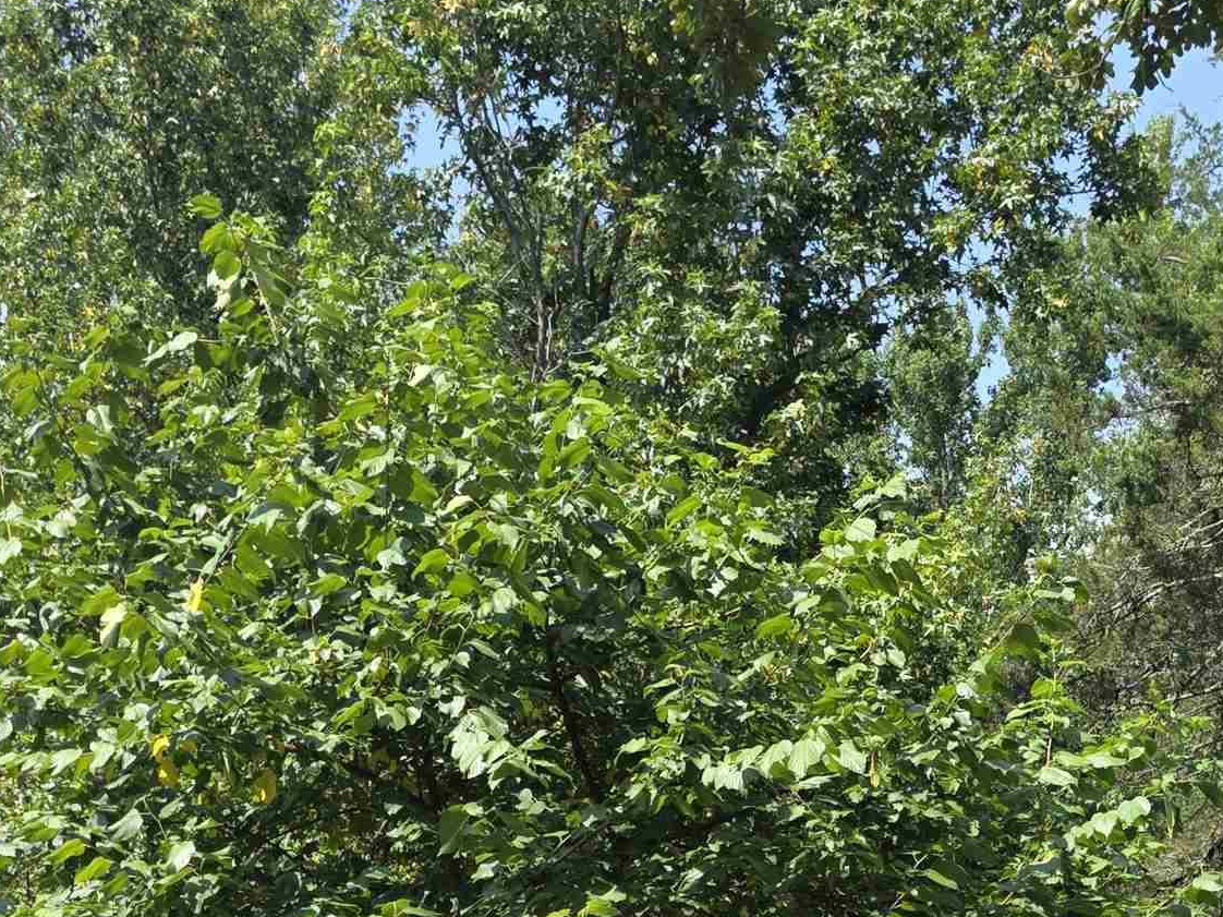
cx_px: 912
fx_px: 2225
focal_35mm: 63
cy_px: 1205
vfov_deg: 21.1
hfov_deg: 30.2
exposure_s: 1/2339
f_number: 1.7
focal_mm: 6.3
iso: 80
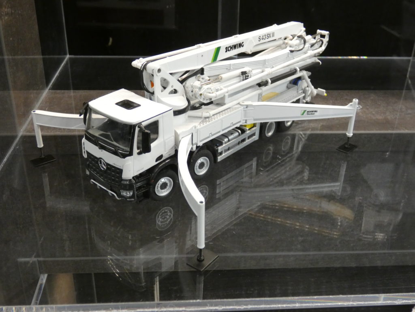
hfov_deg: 47.9
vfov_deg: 36.8
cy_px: 156
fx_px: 468
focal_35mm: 39
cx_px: 208
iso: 800
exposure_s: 1/80
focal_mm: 7.1
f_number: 3.6
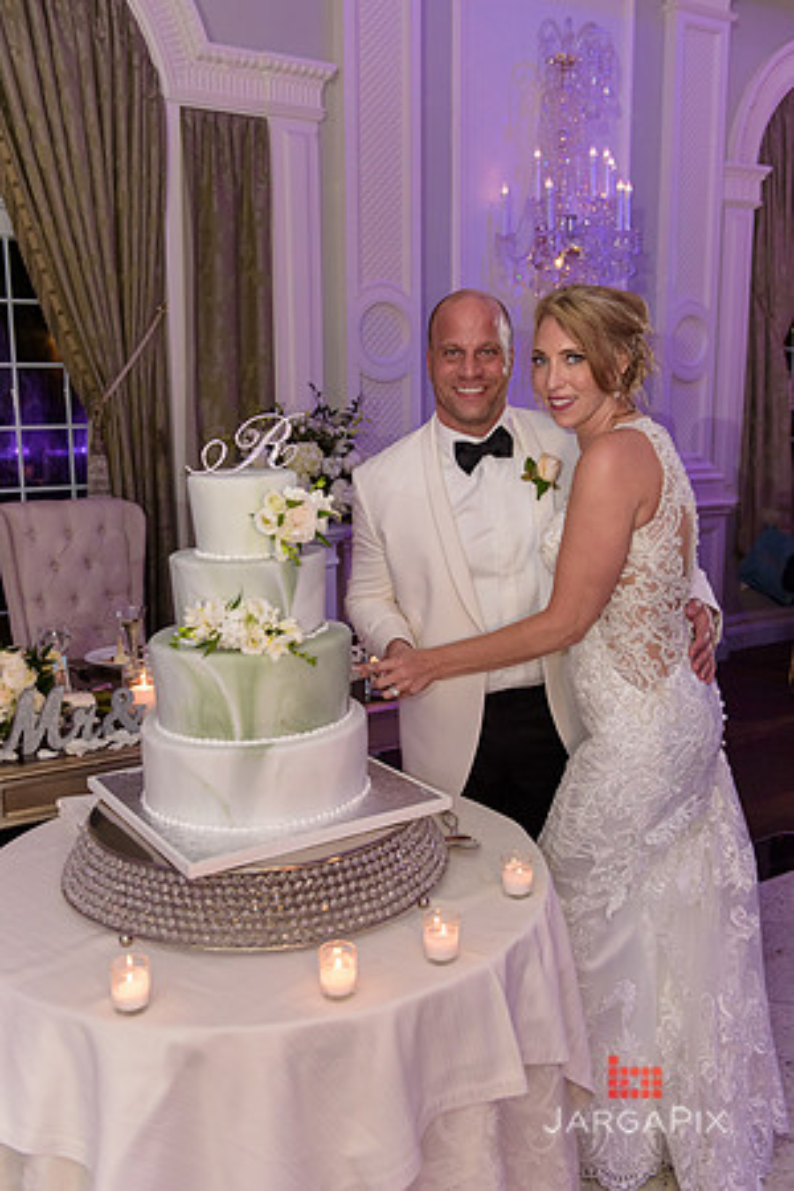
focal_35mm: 34
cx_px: 397
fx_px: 1125
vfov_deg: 55.8
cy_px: 596
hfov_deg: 38.9
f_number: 3.2
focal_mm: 34
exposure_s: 1/125
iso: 1600
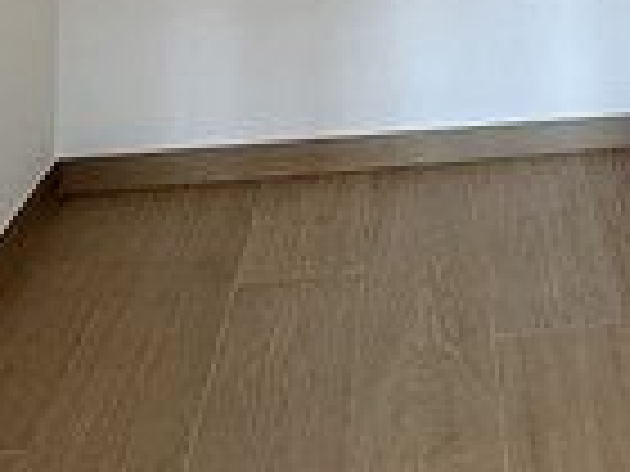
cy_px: -391
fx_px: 1165
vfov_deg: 18.0
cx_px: 675
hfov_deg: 27.9
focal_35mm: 64
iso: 100
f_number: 2.2
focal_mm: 2.22
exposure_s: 1/100
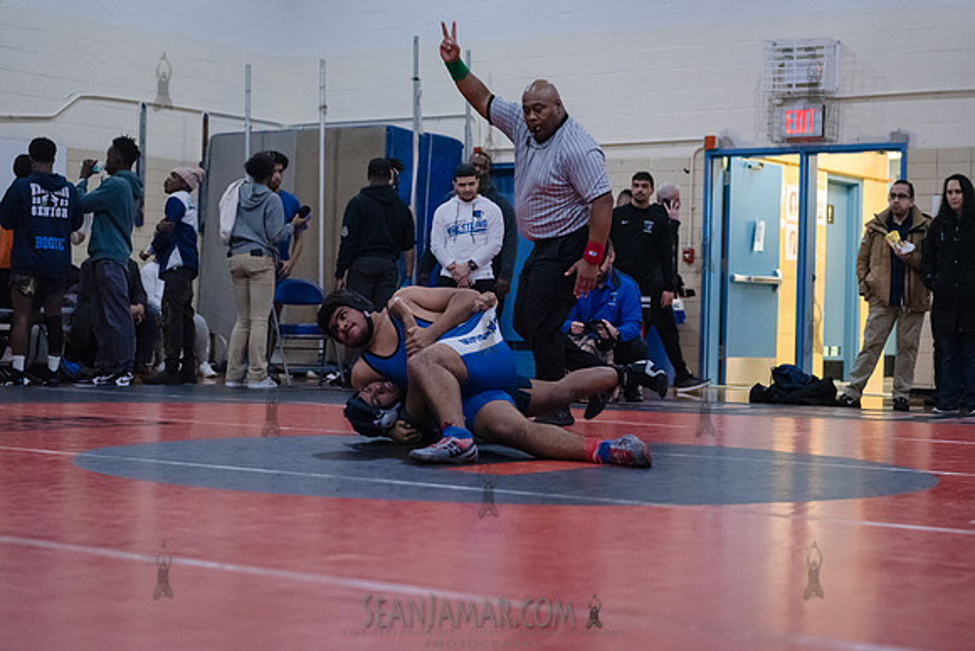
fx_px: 1896
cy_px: 326
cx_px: 488
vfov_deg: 19.5
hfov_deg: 28.8
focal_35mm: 70
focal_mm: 70
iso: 8000
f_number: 3.2
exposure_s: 1/400
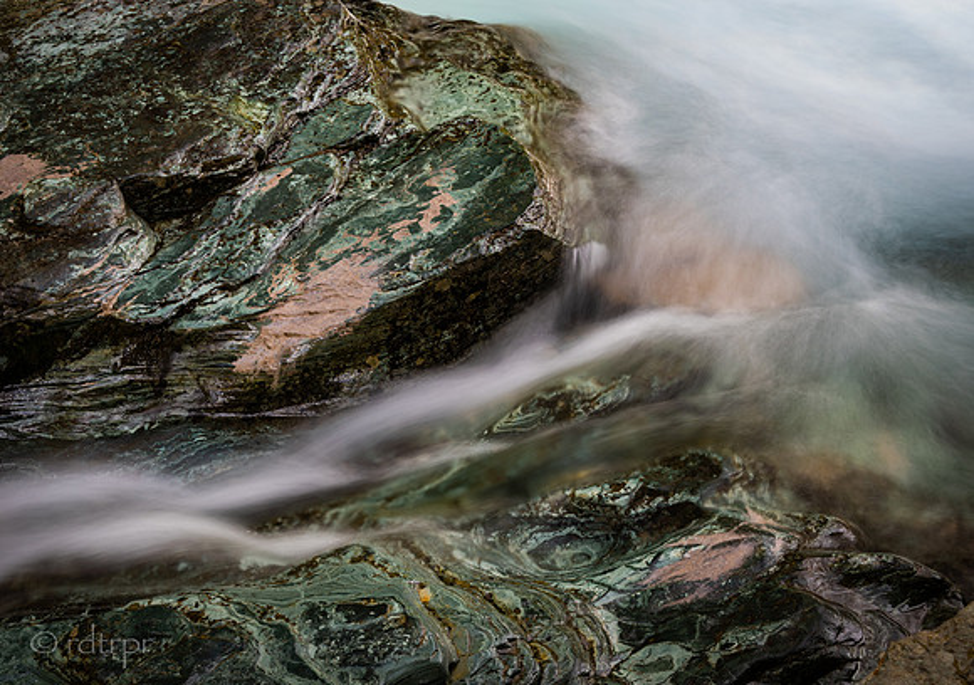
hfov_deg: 29.4
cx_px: 460
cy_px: 342
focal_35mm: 67
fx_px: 1857
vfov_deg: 20.9
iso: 31
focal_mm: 65
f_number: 16
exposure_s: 1.3
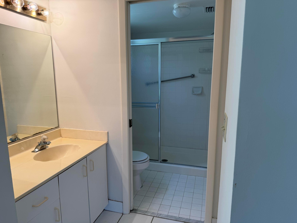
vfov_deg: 56.8
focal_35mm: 24
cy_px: 112
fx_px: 206
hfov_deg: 71.6
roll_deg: +1.1
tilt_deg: -10.5
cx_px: 148
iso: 80
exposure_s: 1/252
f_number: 1.78
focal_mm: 6.76
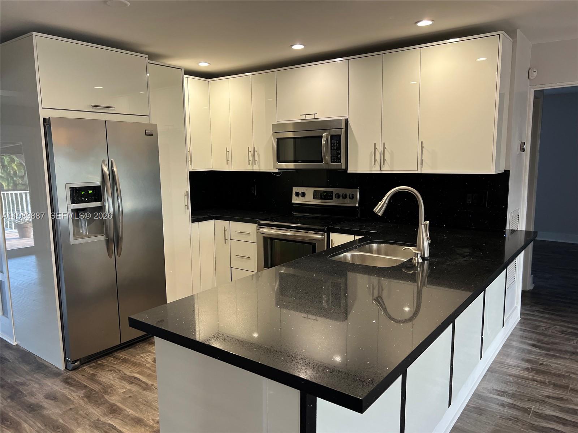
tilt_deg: -7.5
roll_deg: +1.3
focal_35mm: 26
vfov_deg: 53.1
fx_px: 434
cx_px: 289
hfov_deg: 67.3
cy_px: 216
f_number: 1.5
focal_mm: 5.7
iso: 125
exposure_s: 1/120
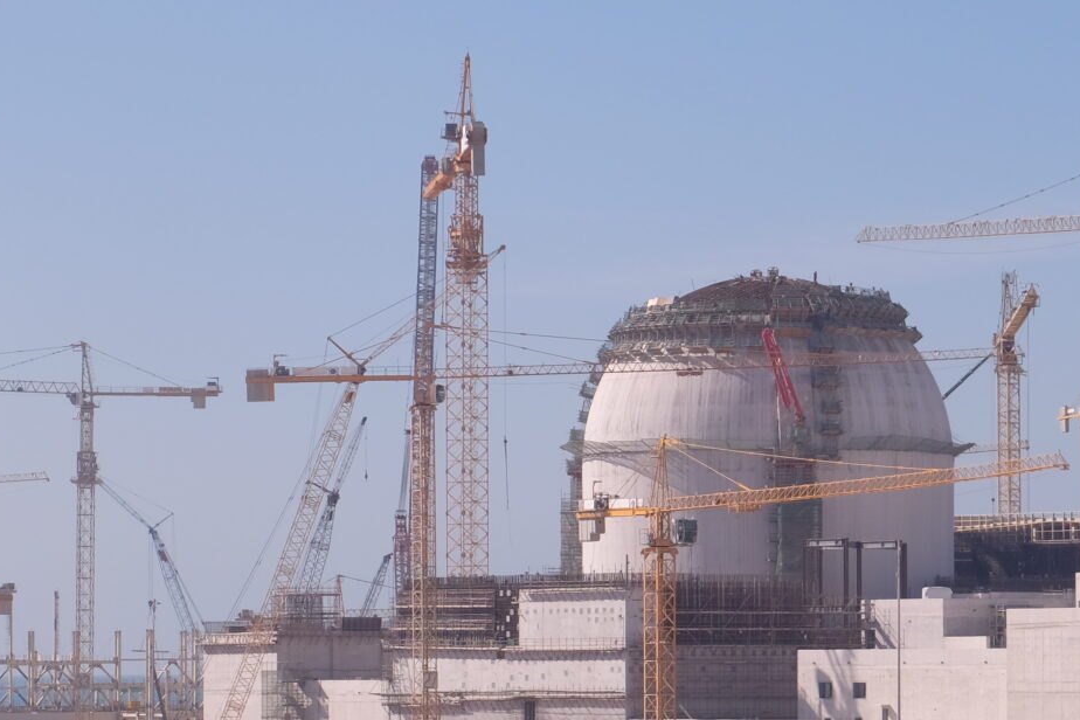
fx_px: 5130
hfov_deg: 11.9
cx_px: 1100
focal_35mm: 171
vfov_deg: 8.0
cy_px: 489
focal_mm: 52.4
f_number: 11
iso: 250
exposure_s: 1/400
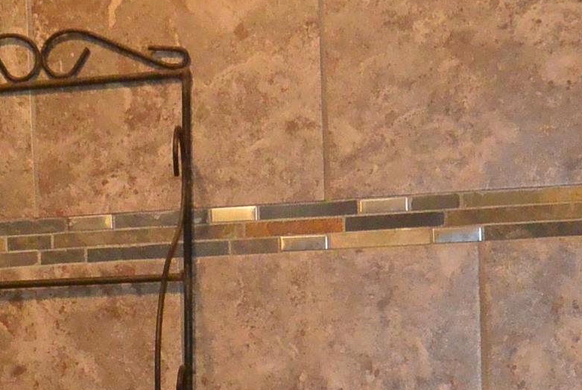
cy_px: 627
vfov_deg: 11.4
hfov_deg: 16.9
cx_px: -161
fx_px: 1845
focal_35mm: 114
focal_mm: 11
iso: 1600
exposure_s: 1/60
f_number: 3.5
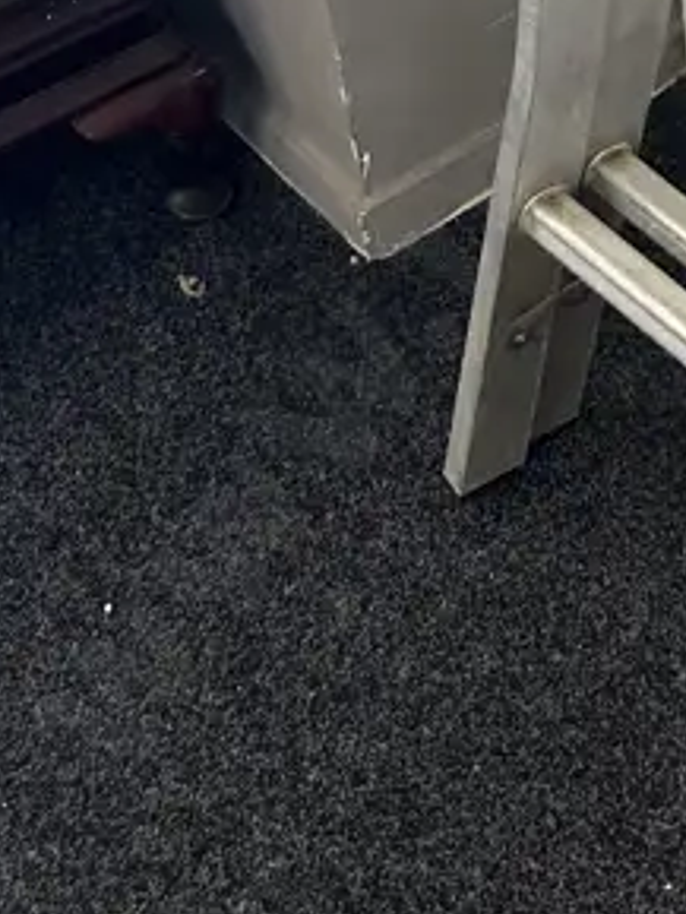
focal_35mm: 85
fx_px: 2244
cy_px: -541
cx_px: 1043
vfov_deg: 19.4
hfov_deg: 15.9
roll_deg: +0.8
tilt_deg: -21.3
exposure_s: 1/100
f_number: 1.78
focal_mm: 6.86
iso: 160
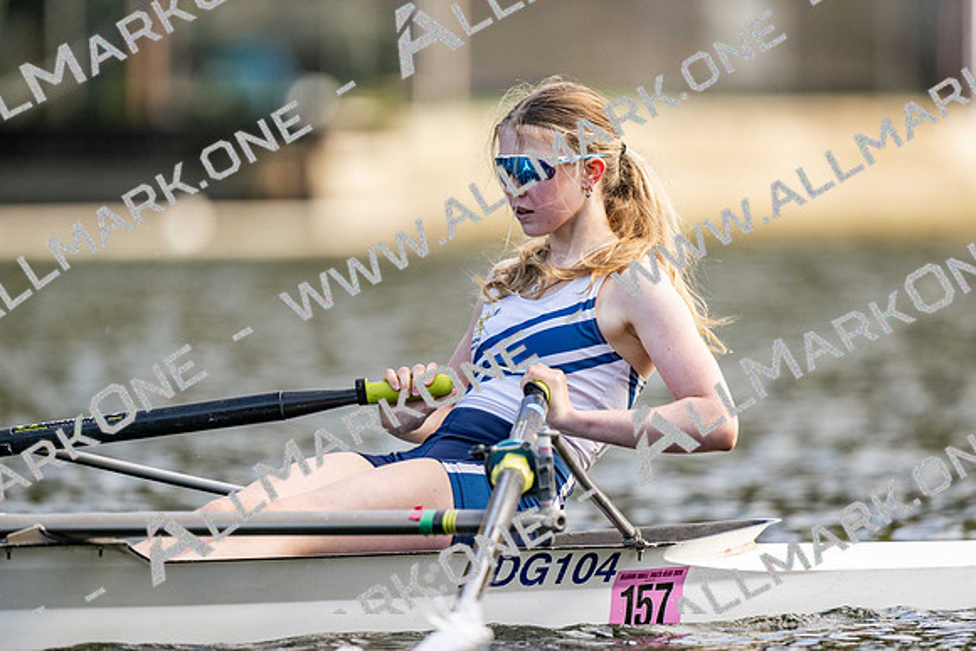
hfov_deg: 3.4
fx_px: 16270
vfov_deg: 2.3
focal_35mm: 600
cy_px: 326
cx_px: 488
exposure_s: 1/2500
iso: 560
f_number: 4
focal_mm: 600
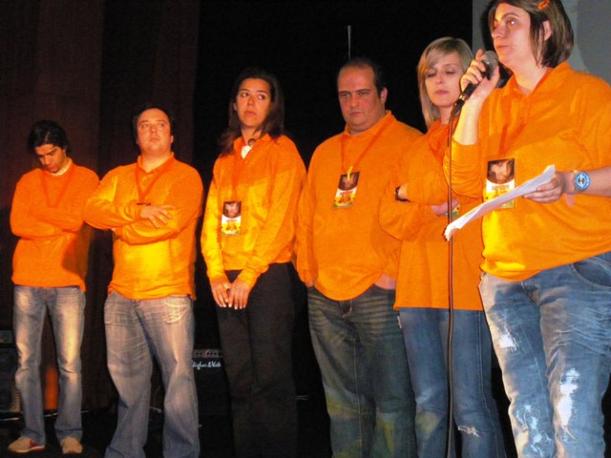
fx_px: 1094
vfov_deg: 23.7
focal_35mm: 62
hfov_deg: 31.2
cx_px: 306
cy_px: 229
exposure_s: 1/60
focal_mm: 11.1
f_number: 4.6
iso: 800
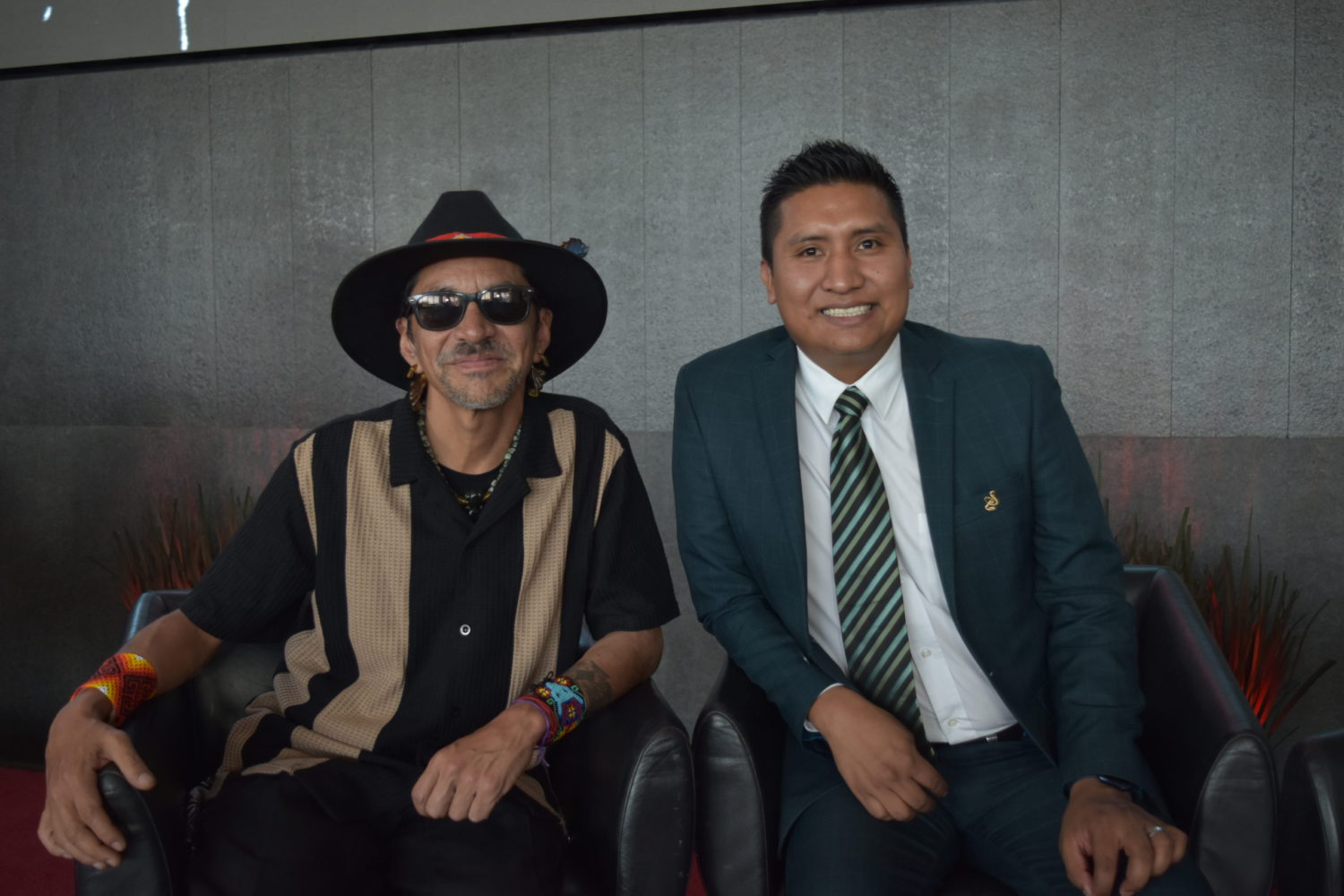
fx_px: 1344
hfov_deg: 53.1
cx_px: 672
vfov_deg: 36.9
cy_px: 448
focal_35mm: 36
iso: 400
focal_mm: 24
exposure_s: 1/200
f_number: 4
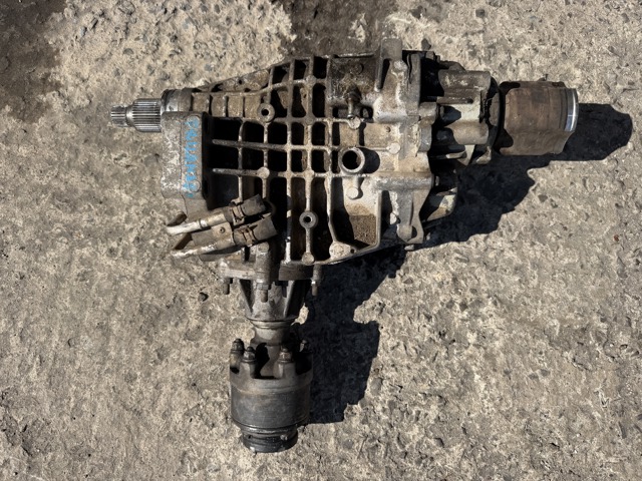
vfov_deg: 56.8
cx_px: 321
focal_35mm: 24
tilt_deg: -71.1
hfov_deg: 71.6
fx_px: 445
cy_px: 240
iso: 80
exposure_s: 1/3759
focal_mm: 6.76
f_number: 1.78
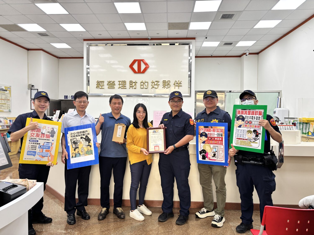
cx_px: 157
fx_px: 236
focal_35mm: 26
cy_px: 118
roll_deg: -1.6
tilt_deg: -2.3
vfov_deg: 53.1
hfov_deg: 67.3
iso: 64
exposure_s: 1/120
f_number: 1.6
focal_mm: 5.96
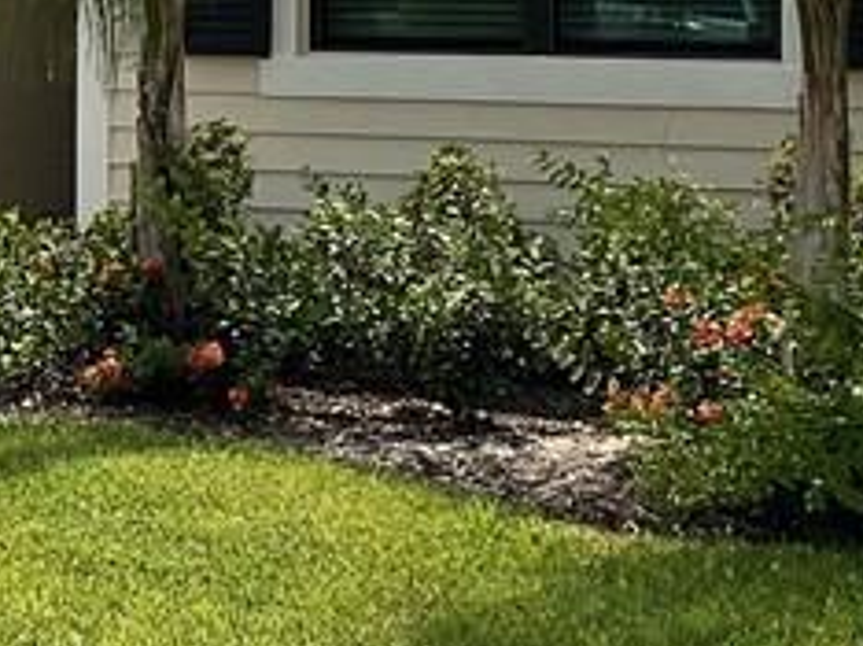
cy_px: 22
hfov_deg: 14.9
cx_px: -221
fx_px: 3163
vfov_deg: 11.5
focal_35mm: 127
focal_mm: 3
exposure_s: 1/2959
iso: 16
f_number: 1.8
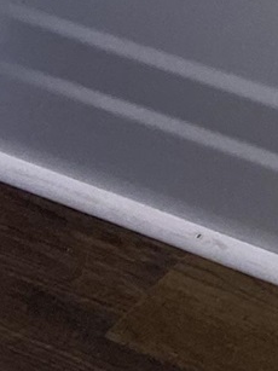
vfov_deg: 7.9
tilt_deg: -12.1
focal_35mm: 195
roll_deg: +2.6
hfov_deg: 7.0
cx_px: 764
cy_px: -943
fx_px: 2090
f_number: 1.8
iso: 125
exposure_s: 1/120
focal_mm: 4.25
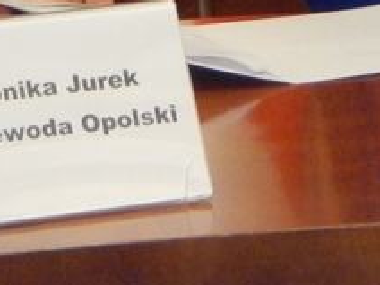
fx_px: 4863
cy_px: -321
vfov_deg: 3.3
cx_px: 231
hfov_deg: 4.5
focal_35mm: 443
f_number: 4.4
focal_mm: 16.6
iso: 800
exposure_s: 1/60
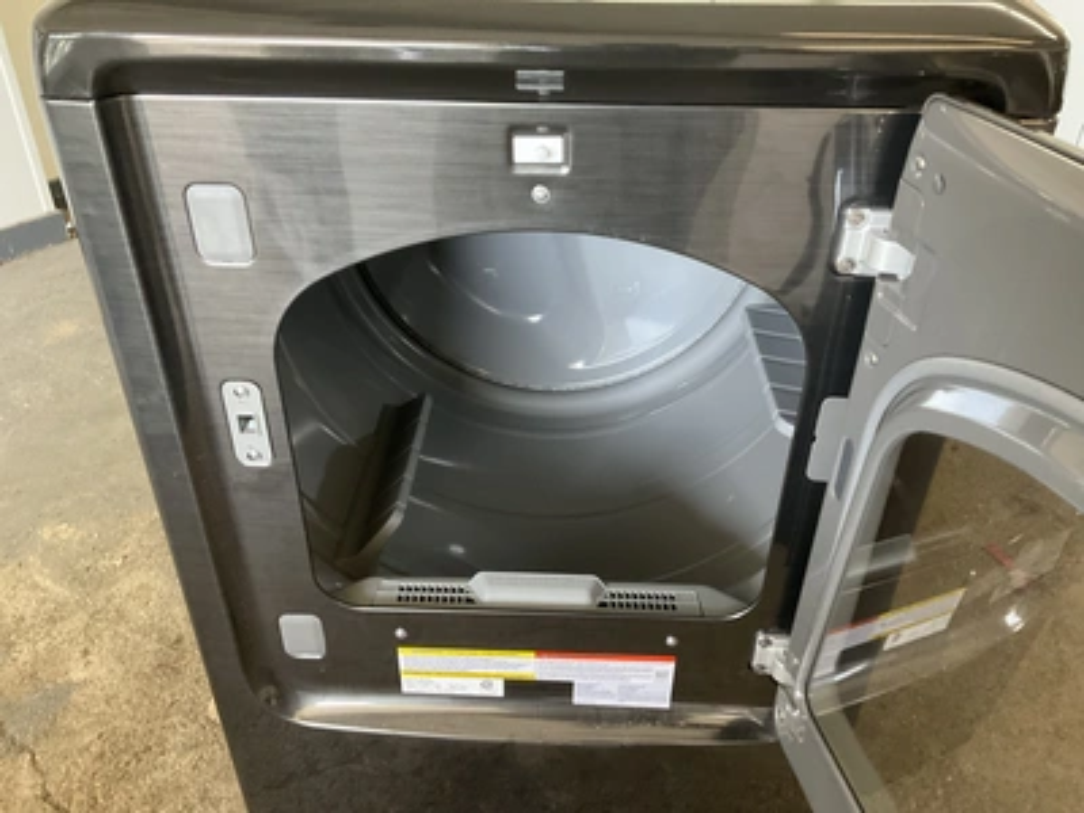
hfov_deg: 61.7
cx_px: 542
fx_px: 908
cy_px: 406
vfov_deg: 48.2
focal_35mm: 29
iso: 160
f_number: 1.8
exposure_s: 1/60
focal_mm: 3
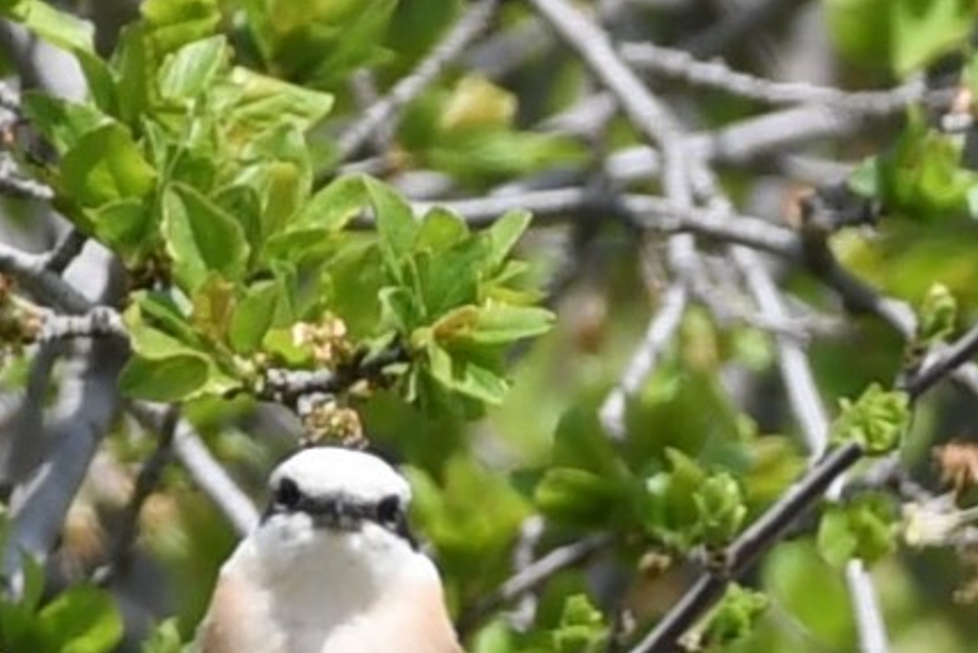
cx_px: 625
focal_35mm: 1070
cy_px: 678
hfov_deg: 1.9
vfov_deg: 1.3
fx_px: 29077
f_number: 6.3
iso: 200
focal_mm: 290
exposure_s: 1/500
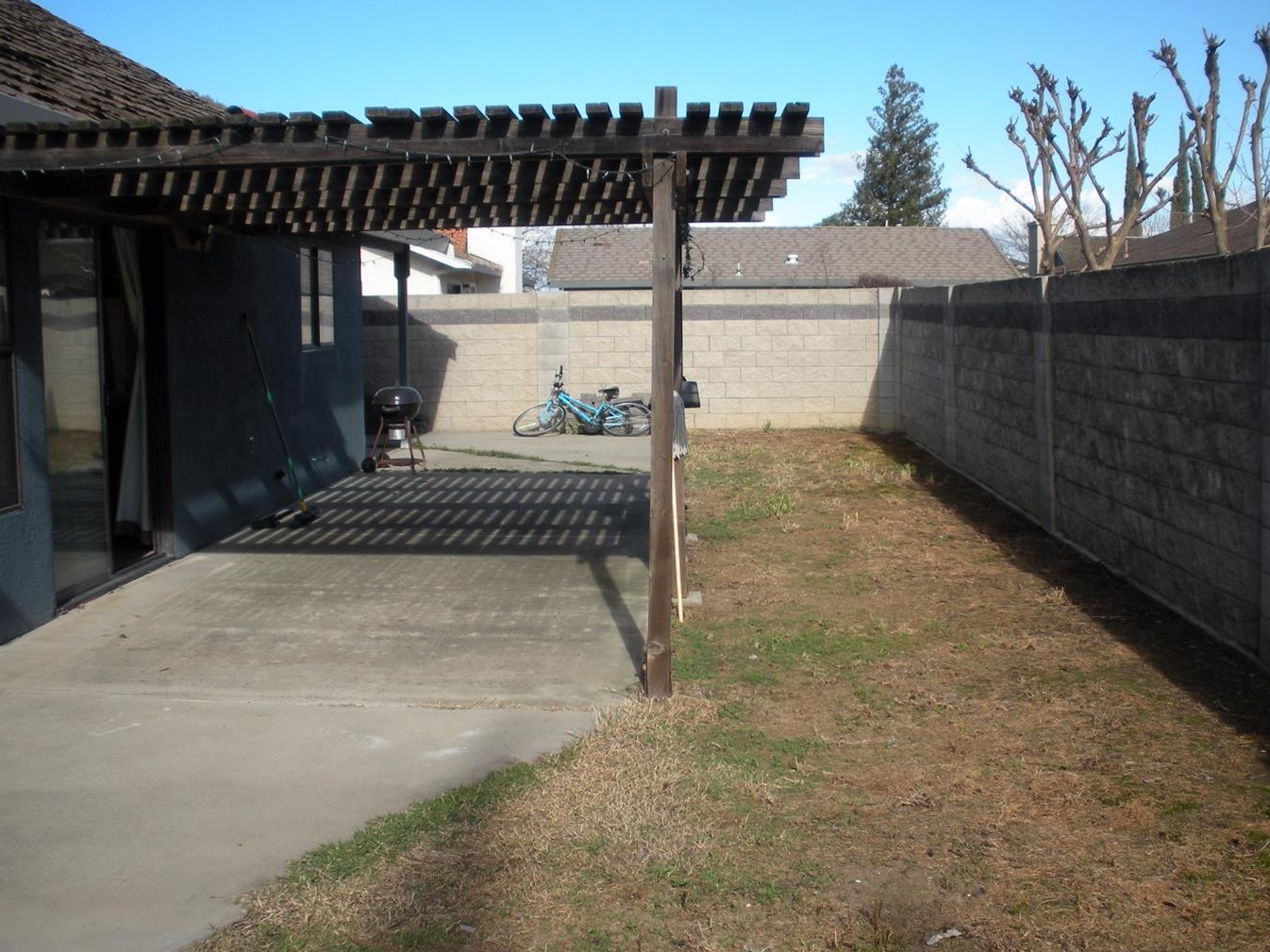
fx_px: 1431
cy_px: 473
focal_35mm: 39
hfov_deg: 47.9
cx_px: 668
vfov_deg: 36.8
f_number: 3.5
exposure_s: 1/570
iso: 64
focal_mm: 6.3
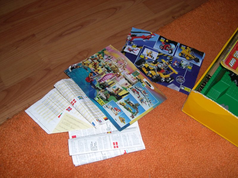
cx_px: 119
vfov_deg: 37.7
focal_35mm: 38
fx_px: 261
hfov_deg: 49.0
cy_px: 89
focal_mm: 8
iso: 100
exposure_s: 1/60
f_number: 2.8
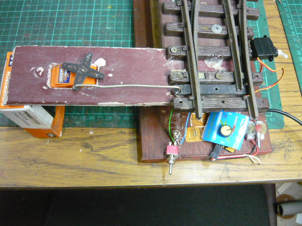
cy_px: 113
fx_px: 288
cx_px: 151
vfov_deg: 42.9
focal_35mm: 33
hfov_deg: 55.4
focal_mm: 5.5
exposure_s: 1/30
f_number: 2.8
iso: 800
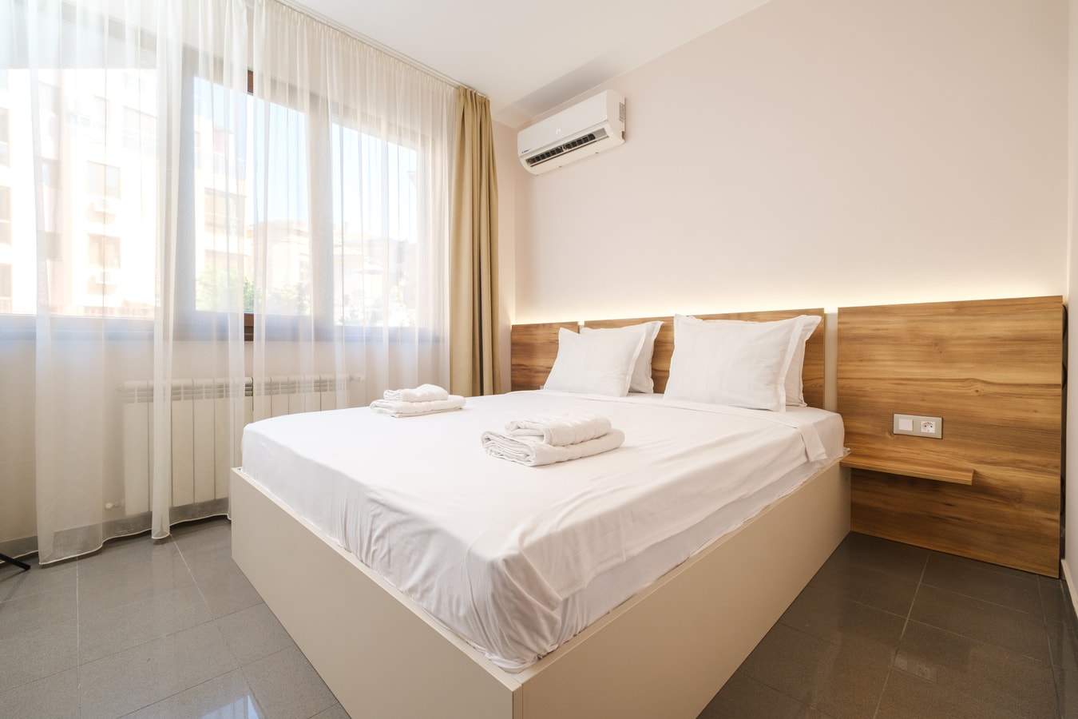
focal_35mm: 15
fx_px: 449
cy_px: 360
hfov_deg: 100.4
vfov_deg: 77.3
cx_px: 539
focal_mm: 10
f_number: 8
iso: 320
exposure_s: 1/13
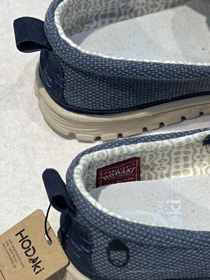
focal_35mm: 184
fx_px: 1489
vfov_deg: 10.7
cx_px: 228
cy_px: 117
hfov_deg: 8.0
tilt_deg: -52.5
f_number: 2.8
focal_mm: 9
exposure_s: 1/100
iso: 160
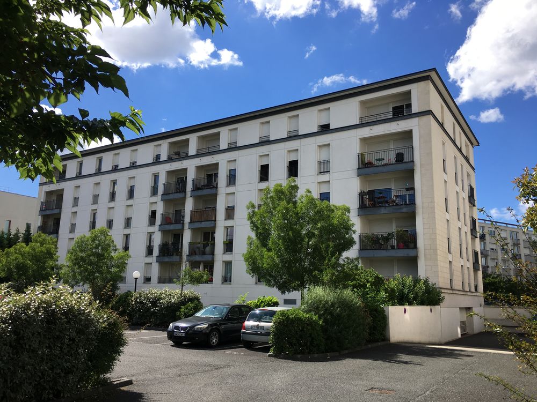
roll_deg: -0.8
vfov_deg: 48.2
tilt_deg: +11.2
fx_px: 450
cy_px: 201
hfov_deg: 61.7
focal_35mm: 29
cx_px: 268
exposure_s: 1/1326
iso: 25
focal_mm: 4.15
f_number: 2.2
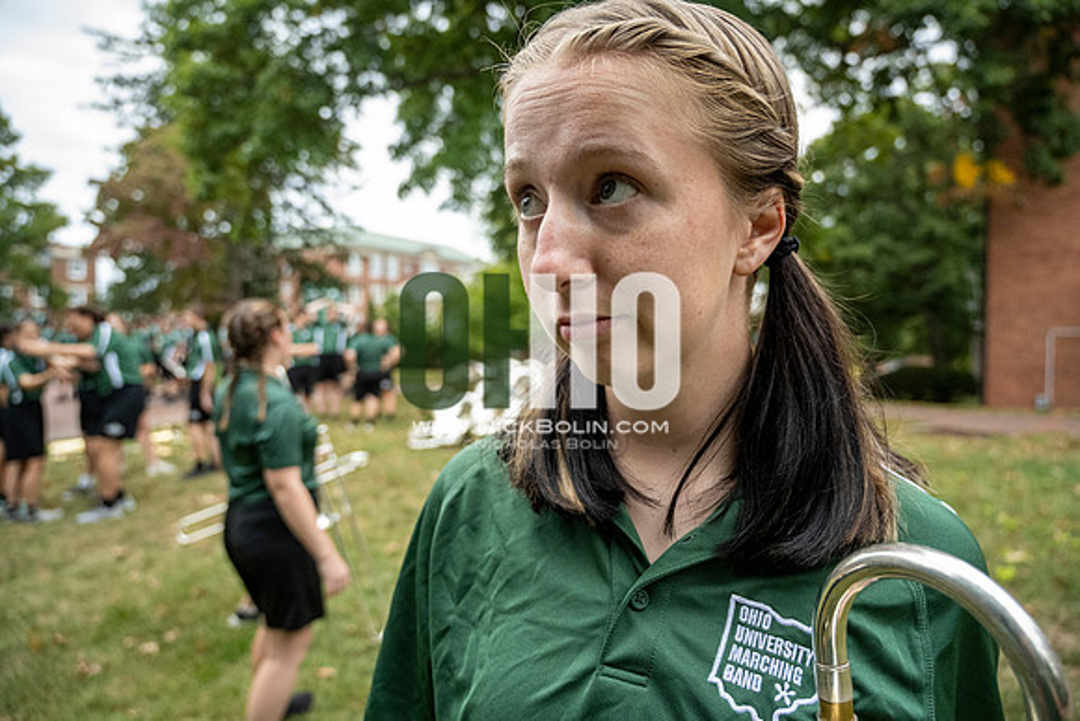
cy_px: 360
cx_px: 540
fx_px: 720
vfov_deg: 53.2
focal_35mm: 24
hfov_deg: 73.7
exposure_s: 1/500
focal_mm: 24
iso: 2500
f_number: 4
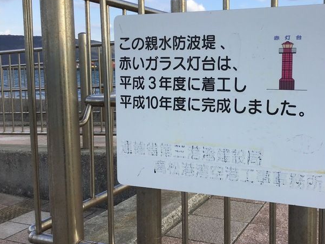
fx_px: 394
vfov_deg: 34.3
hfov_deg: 44.2
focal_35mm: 42
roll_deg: -0.6
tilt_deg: -5.6
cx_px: 216
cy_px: 105
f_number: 2.4
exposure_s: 1/867
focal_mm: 3.3
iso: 25
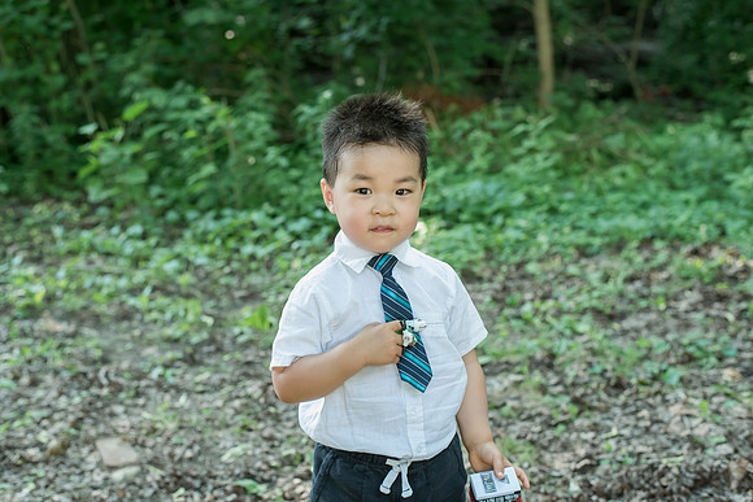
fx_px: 1097
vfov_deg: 25.8
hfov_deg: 37.9
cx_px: 358
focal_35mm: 52
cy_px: 239
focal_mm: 50
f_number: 4
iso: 1000
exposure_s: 1/160
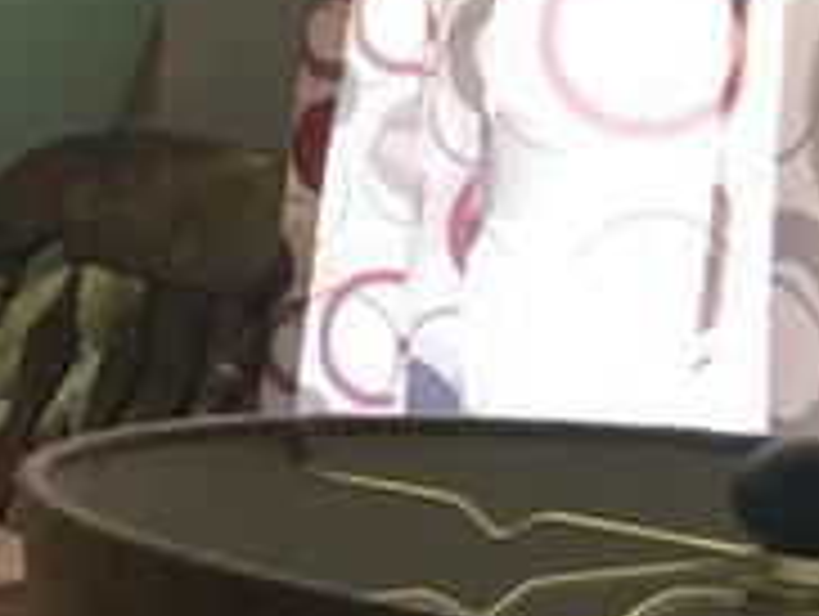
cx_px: -1377
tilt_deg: -4.8
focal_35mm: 163
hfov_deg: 10.0
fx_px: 3862
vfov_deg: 9.1
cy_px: 292
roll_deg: +0.1
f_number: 2.2
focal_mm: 4.15
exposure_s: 1/30
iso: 100
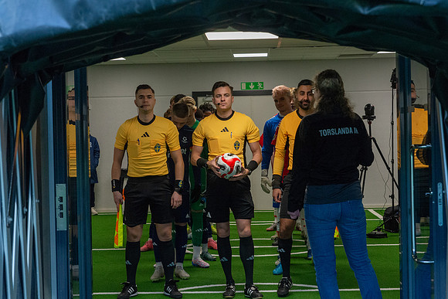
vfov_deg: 17.7
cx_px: 224
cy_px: 150
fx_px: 963
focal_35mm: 77
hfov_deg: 26.2
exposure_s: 1/400
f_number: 5
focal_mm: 70
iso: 5000
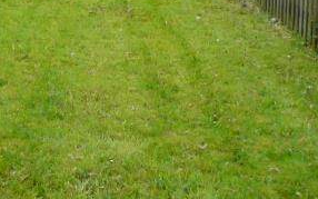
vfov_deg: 15.1
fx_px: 720
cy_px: -54
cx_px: 70
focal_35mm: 83
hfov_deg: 24.6
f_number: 2.8
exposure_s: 1/640
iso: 125
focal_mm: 4.6
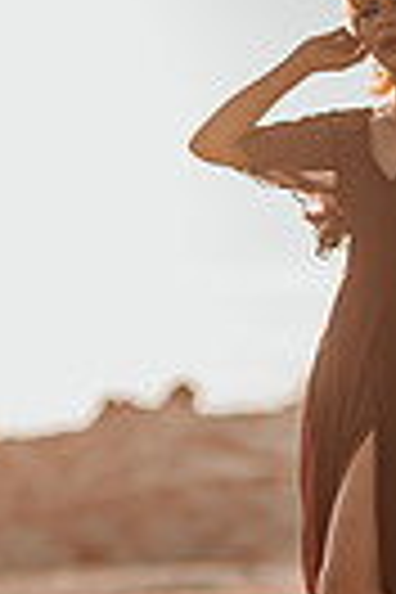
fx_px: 3267
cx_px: 418
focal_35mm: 198
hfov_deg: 6.9
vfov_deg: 10.3
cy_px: 616
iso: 100
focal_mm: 58
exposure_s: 1/8000
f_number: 1.4
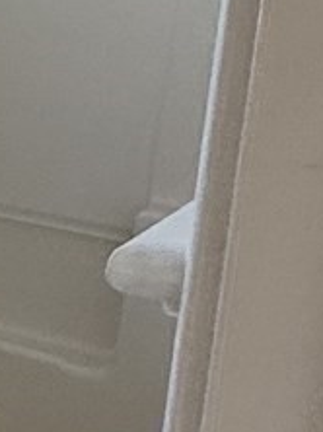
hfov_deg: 9.8
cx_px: -741
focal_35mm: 97
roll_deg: -1.9
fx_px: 1209
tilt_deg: -7.7
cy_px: 74
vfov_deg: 20.0
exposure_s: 1/115
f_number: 2.2
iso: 64
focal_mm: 2.22
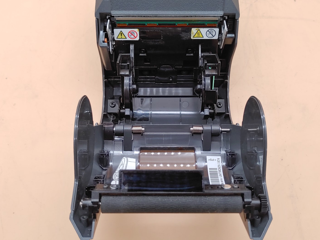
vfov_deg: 38.7
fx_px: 342
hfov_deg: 50.1
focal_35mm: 37
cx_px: 159
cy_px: 123
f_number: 1.8
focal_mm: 4.36
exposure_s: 1/63
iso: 50
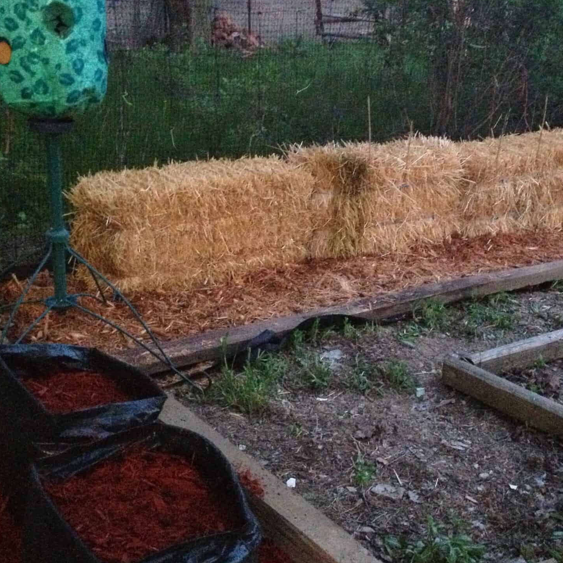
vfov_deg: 31.1
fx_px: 1012
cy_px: 257
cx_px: 359
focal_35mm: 55
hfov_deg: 30.9
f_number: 2.4
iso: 800
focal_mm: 4.28
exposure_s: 1/15
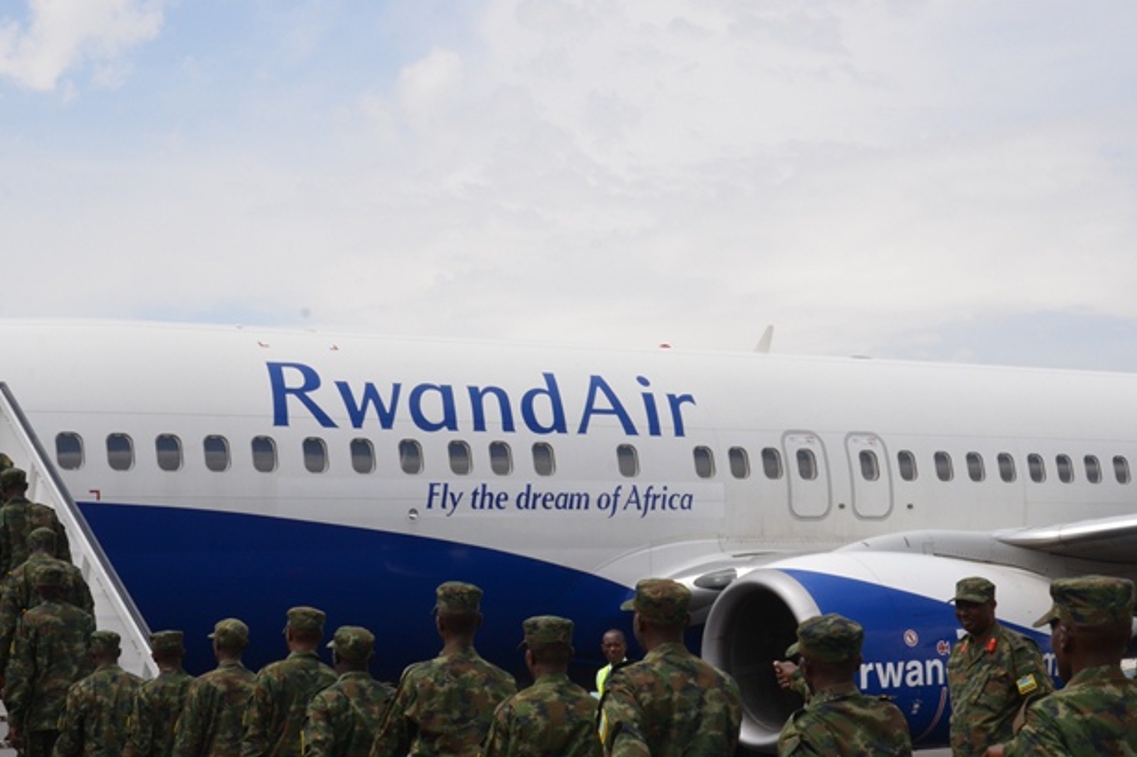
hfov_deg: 26.6
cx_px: 652
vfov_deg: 17.9
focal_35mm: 76
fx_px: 2400
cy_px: 460
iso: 400
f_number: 16
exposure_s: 1/250
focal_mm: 38
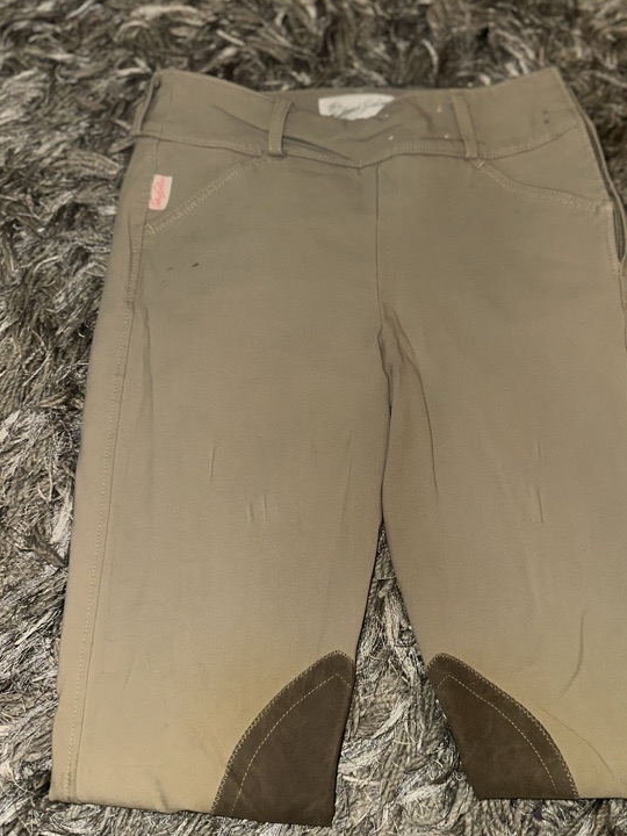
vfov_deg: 59.8
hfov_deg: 46.5
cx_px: 385
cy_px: 460
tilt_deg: -73.4
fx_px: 725
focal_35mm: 30
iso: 100
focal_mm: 6.86
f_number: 1.78
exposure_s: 1/17
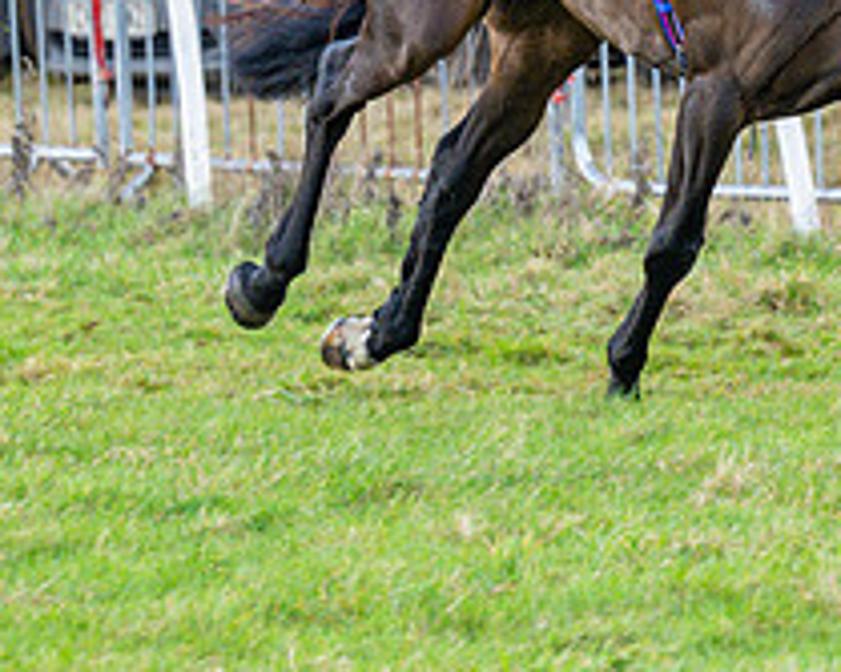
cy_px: -140
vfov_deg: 2.4
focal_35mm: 657
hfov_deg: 2.9
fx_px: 16345
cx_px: 1070
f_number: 4
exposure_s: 1/800
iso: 500
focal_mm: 140
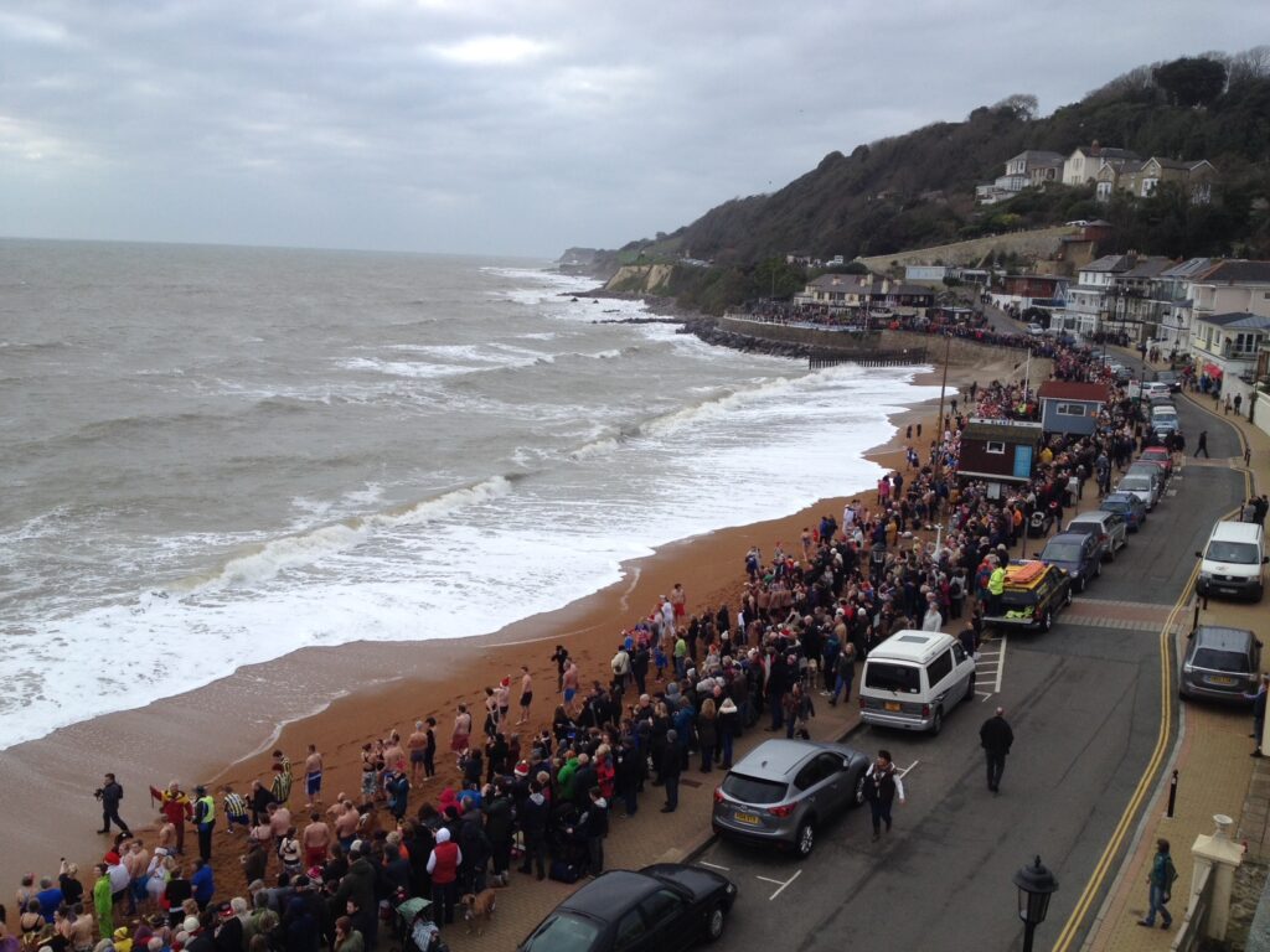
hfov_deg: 52.6
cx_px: 635
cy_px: 476
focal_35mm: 35
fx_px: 1284
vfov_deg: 40.7
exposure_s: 1/587
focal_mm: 4.28
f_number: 2.4
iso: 50
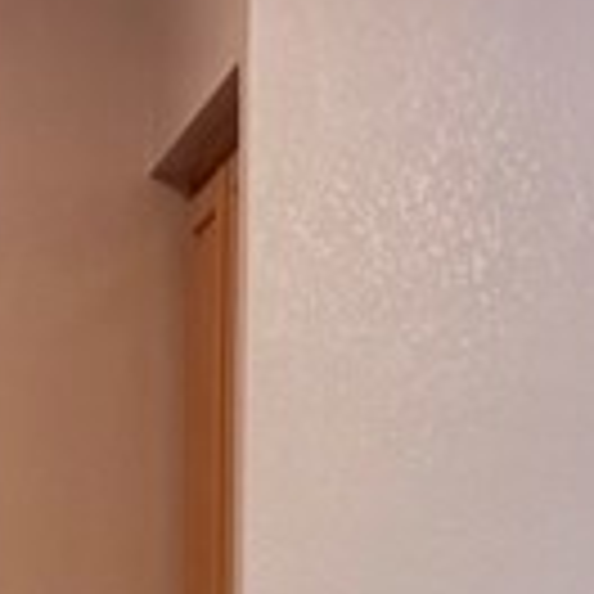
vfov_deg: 10.2
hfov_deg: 10.5
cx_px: 0
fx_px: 3203
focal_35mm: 165
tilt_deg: -2.9
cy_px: 936
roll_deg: +0.0
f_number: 1.78
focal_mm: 6.76
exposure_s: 1/60
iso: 125
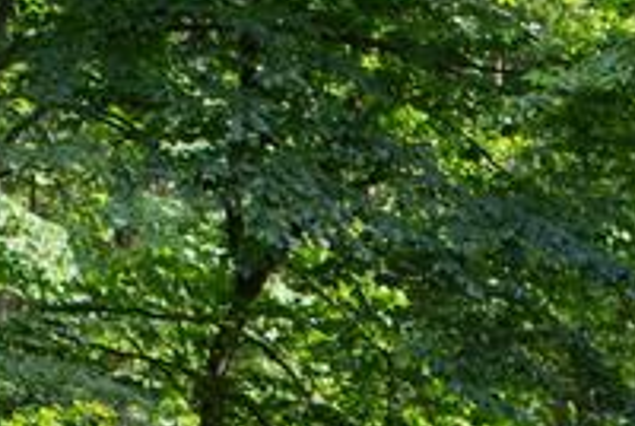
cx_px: 667
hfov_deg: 11.3
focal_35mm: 179
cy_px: 1030
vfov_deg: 7.2
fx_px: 3162
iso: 100
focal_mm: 35
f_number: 4
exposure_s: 1/60
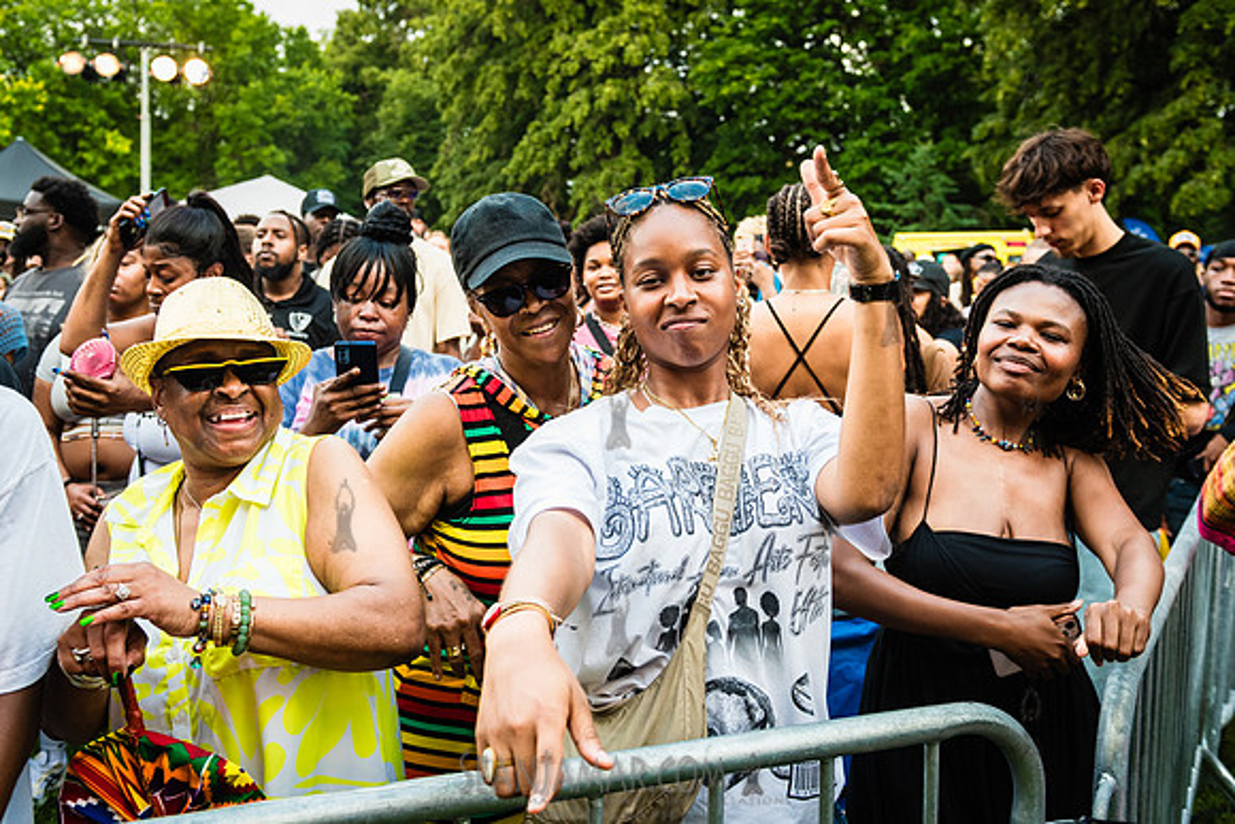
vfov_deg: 35.4
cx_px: 623
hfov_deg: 51.2
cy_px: 351
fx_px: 1288
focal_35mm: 38
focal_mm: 31
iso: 1000
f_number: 3.5
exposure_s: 1/500
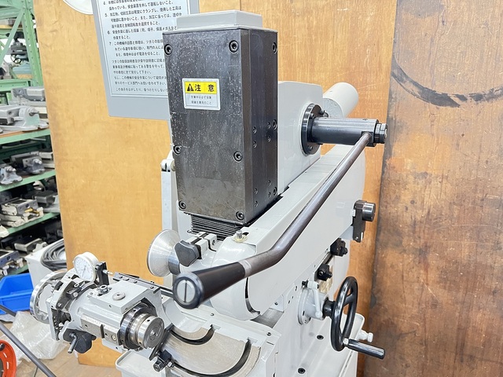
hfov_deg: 67.3
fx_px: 378
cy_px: 188
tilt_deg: -19.0
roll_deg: +1.9
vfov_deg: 53.1
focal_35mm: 26
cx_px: 252
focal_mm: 5.7
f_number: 1.5
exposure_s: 1/40
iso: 640
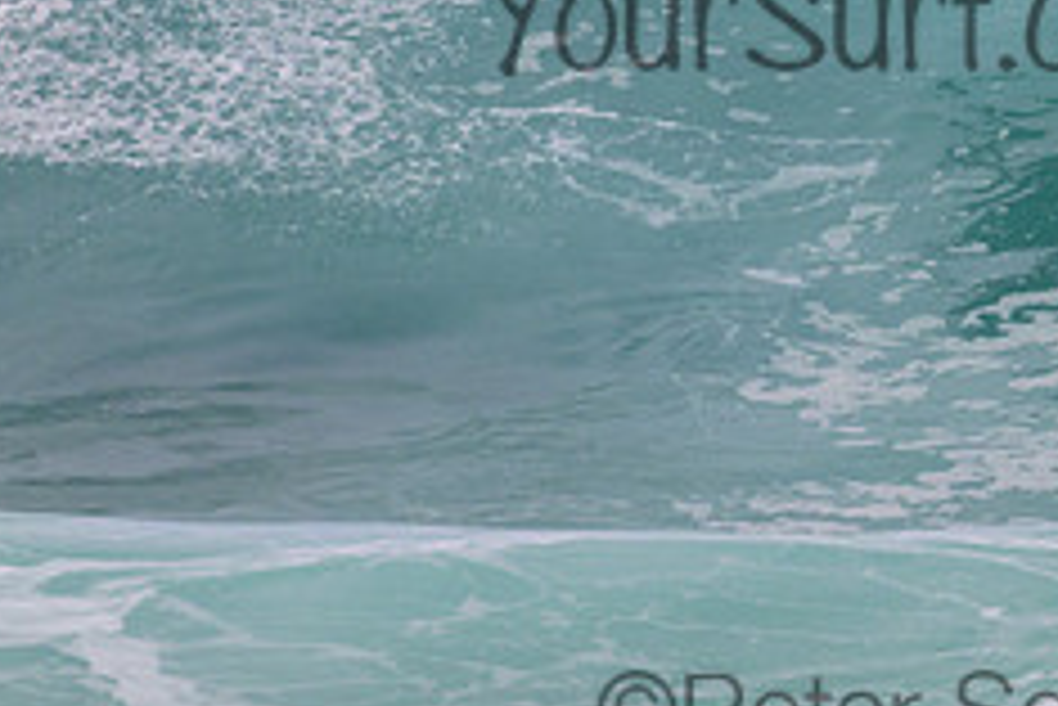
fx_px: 58106
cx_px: 945
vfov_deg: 0.7
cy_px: -34
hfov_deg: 1.0
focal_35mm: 1976
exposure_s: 1/2000
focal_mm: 800
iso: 800
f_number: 11
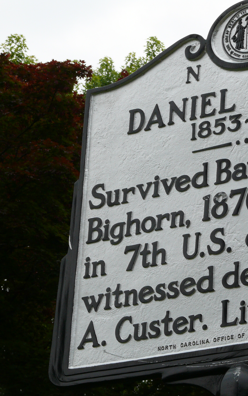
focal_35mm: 163
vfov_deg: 12.8
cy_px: 198
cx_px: 246
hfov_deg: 8.0
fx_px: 1763
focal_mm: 24.4
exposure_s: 1/500
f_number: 6.3
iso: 100
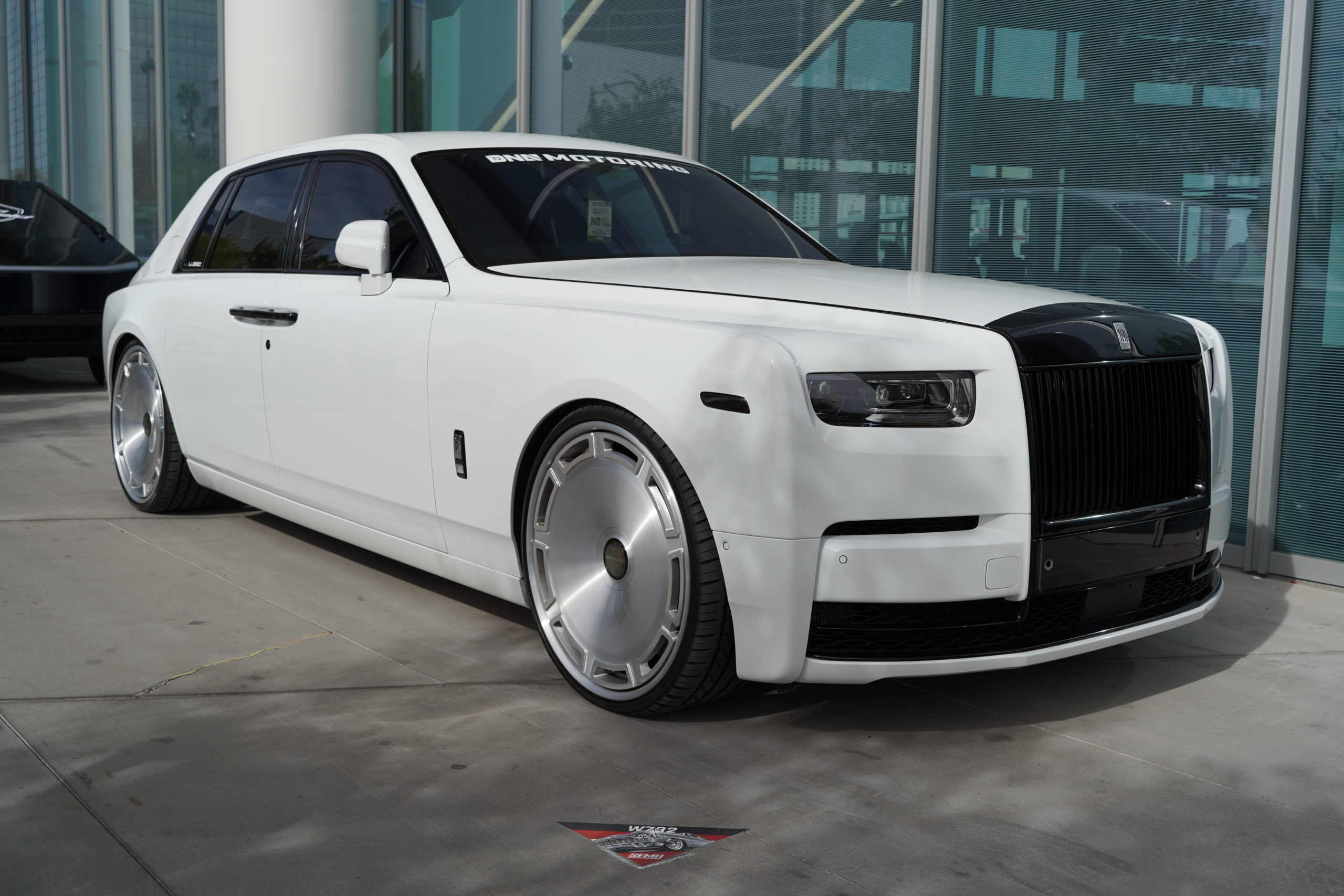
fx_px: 1419
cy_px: 448
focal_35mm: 38
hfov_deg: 50.7
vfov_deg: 35.1
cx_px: 672
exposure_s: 1/400
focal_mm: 38
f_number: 5.6
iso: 100
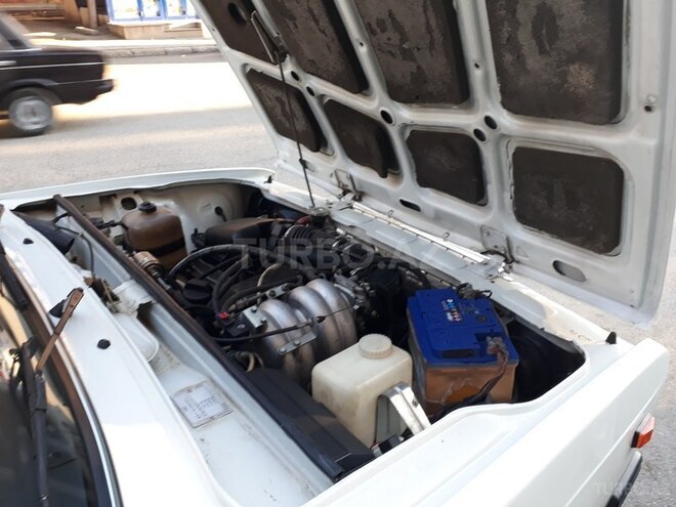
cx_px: 338
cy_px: 254
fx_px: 527
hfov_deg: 65.3
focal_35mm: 27
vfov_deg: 51.4
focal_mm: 3.6
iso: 40
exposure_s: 1/50
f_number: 1.9
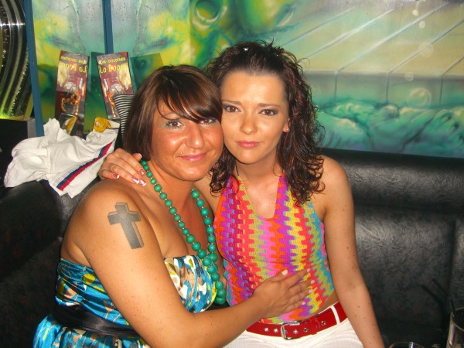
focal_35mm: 38
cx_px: 232
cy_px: 174
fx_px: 509
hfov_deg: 49.0
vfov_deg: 37.7
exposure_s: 1/60
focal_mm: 7.9
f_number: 2.8
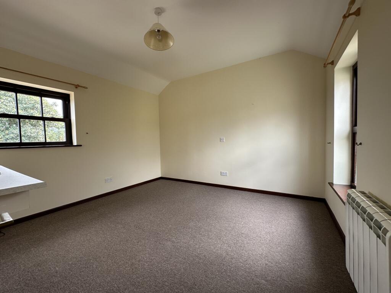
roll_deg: +0.6
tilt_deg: -2.0
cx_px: 196
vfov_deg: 85.7
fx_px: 158
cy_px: 146
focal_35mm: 14
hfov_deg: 102.1
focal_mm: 2.22
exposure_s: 1/99
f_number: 2.2
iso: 80
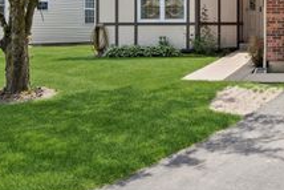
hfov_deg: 31.5
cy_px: -19
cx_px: 313
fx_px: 442
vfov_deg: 22.8
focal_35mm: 56
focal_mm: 16
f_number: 8
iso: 250
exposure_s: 1/160
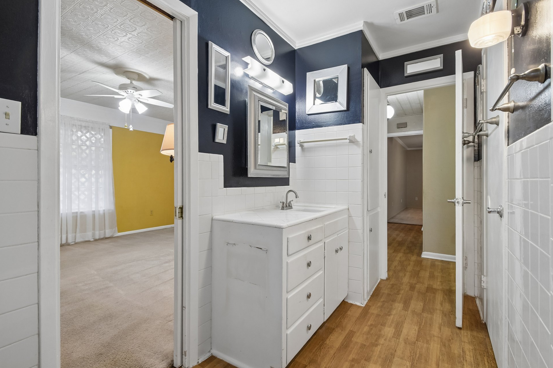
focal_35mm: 16
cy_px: 176
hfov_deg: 96.7
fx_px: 246
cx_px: 283
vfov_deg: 73.7
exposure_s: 1/6
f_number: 8
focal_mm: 10
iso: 400
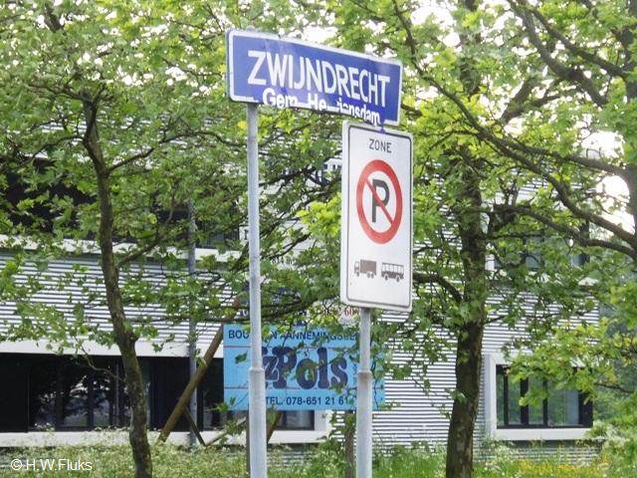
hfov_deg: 17.4
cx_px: 318
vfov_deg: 13.1
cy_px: 239
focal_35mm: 113
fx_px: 2079
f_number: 5.4
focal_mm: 23.7
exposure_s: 1/160
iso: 200
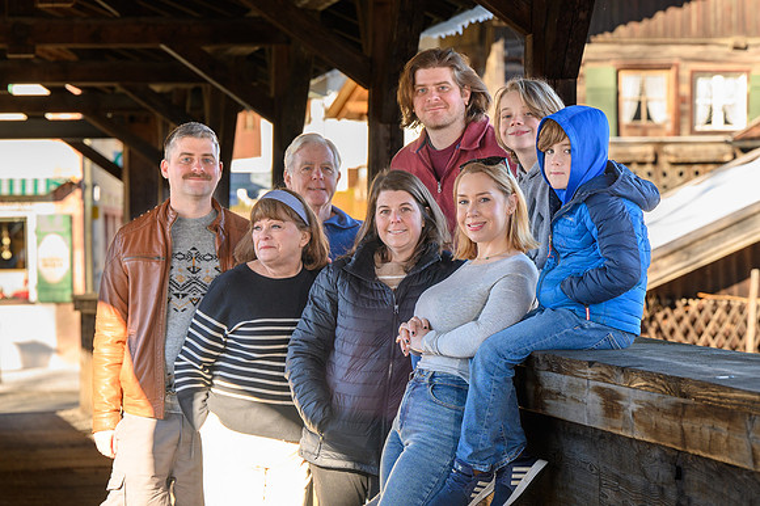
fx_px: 2897
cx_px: 317
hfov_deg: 14.9
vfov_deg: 9.9
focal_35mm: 137
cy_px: 419
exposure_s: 1/200
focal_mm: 83
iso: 160
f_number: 4.5
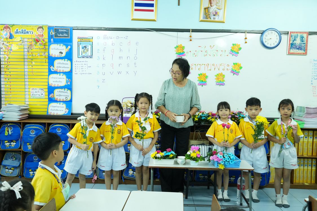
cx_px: 158
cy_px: 106
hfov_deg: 51.3
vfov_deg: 35.5
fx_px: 330
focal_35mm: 38
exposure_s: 1/80
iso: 2500
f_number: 4
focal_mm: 25
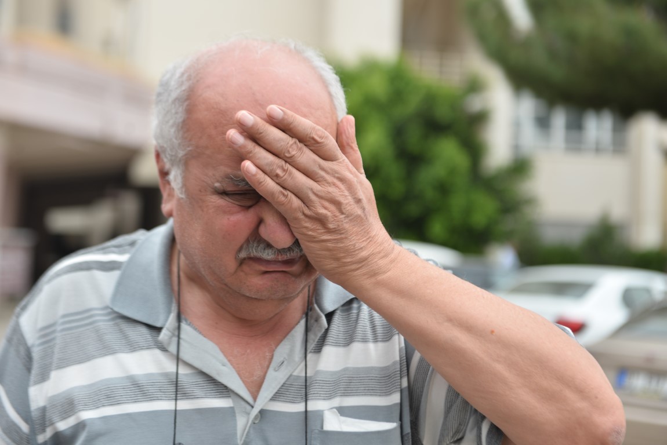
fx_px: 1298
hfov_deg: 28.8
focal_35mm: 70
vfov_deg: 19.5
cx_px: 334
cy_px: 222
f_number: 3.5
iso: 200
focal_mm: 70
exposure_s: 1/800
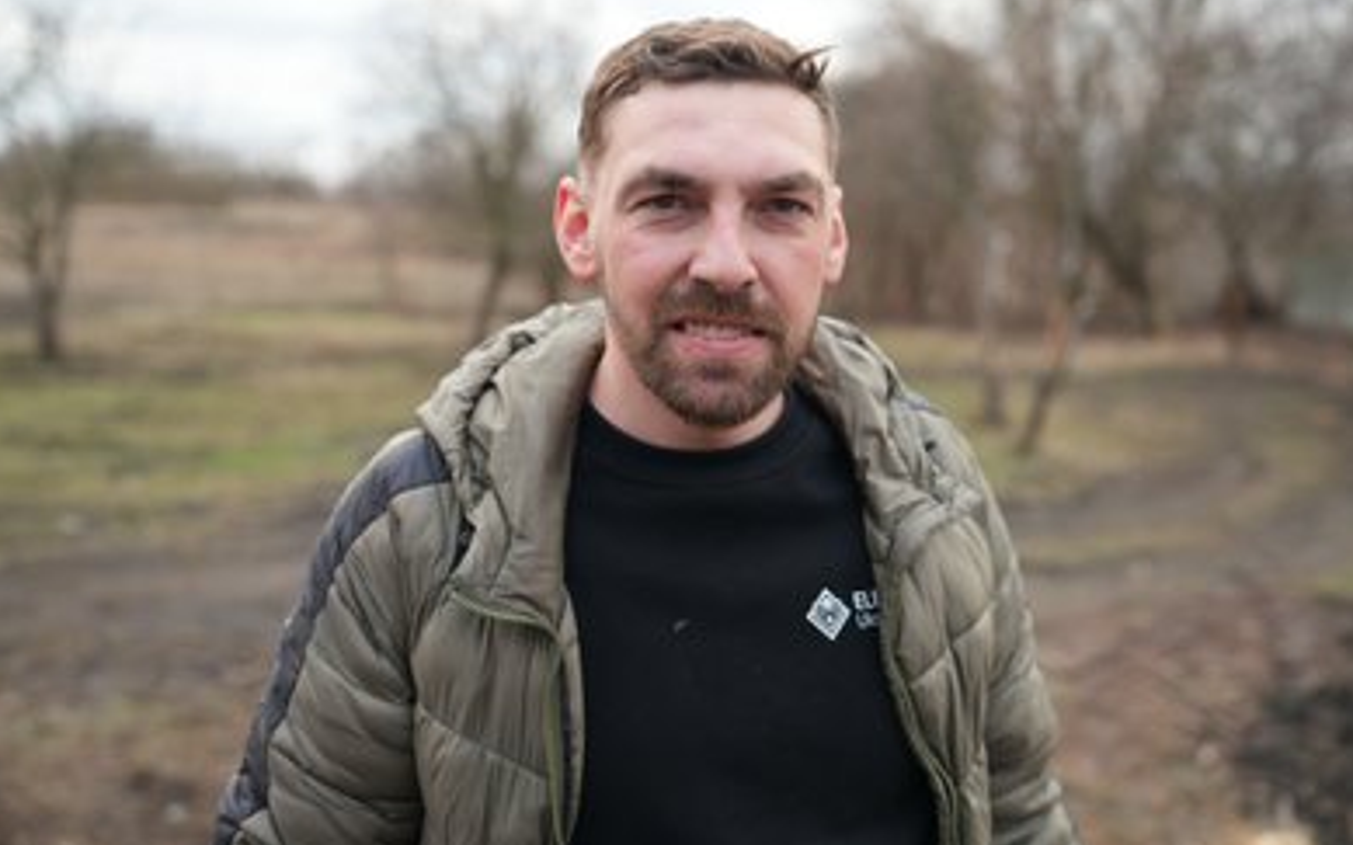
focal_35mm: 44
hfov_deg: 45.3
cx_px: 678
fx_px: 1622
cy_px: 388
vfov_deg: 29.2
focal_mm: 42
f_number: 2.8
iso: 160
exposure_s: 1/40
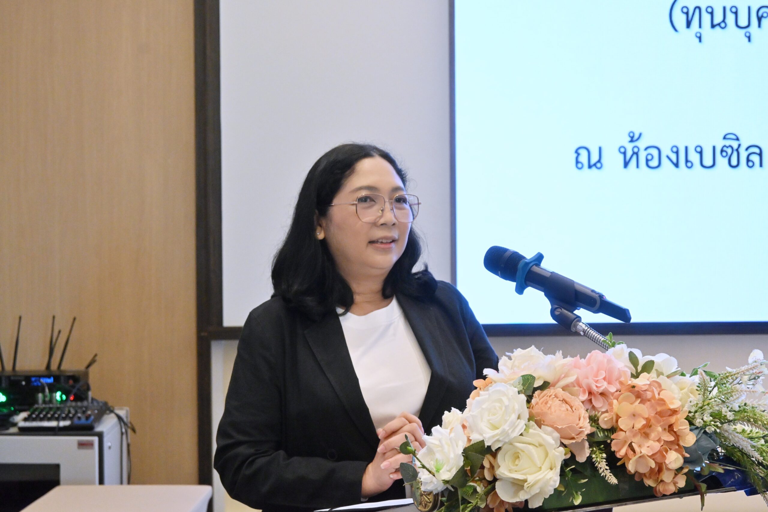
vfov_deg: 19.7
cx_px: 384
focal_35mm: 69
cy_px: 256
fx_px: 1472
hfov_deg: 29.2
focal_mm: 46
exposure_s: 1/60
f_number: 6
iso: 2500
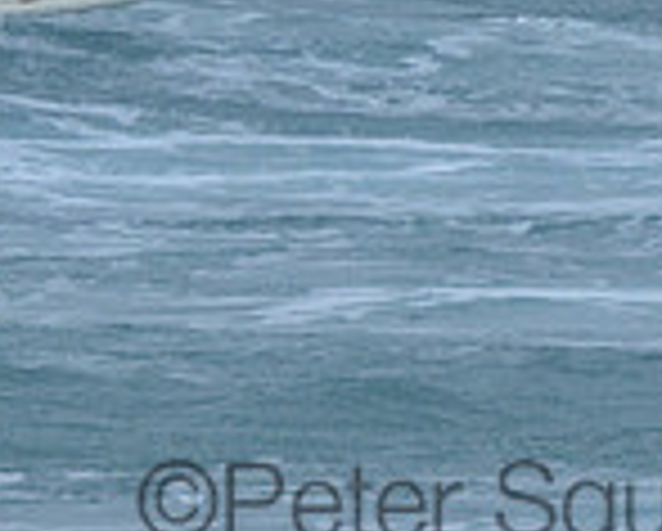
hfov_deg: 1.0
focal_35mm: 2034
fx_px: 39904
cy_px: -106
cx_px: 108
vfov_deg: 0.8
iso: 500
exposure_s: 1/2000
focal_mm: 400
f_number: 9
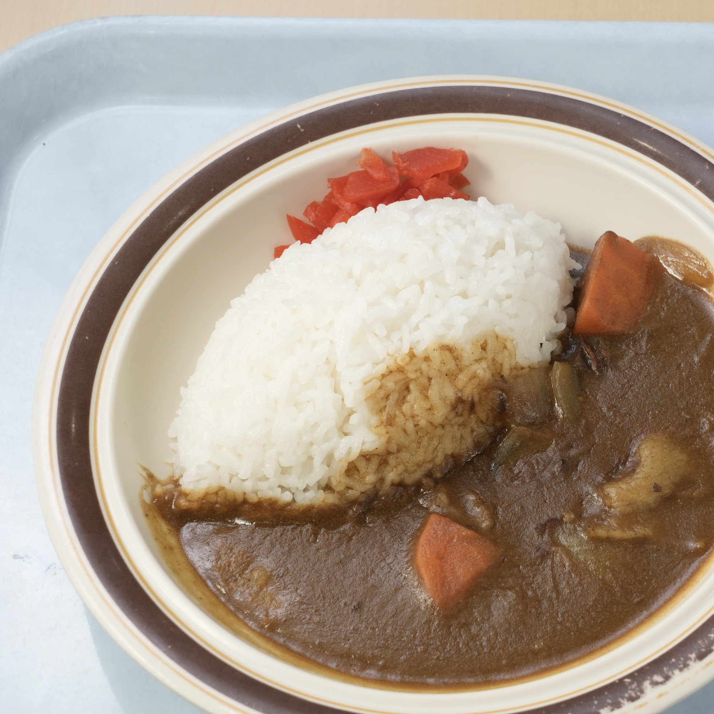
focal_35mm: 99
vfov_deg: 17.5
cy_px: 452
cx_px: 554
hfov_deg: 17.4
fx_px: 2310
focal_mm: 48
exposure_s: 1/125
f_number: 8
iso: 500
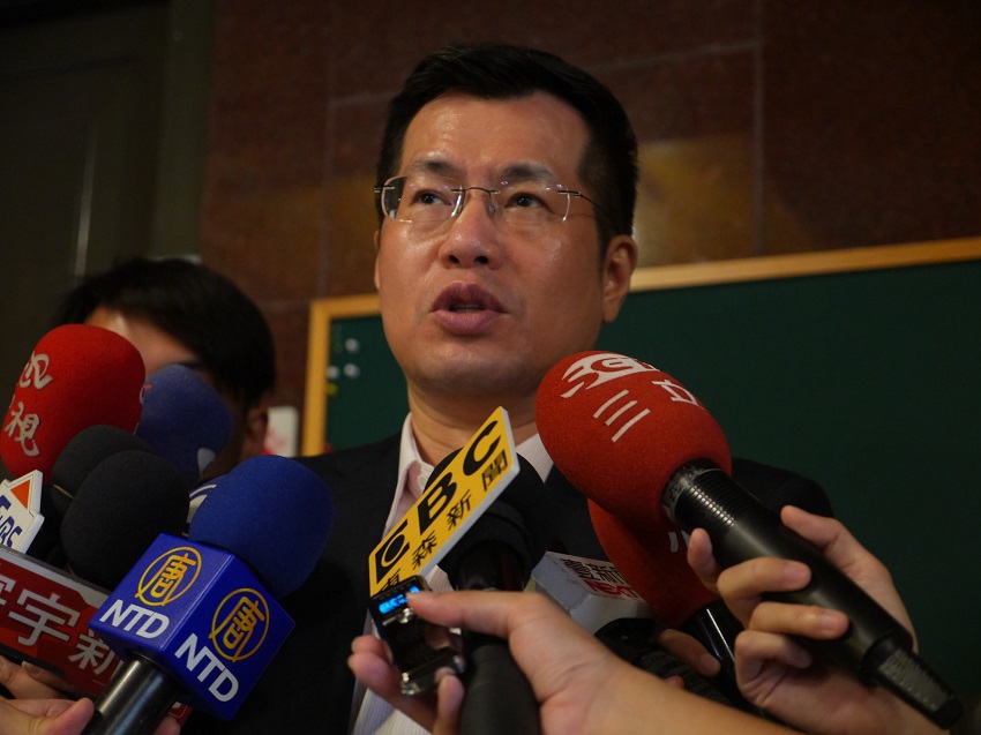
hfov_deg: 27.8
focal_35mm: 70
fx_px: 1983
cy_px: 368
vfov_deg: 21.0
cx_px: 490
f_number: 2.8
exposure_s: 1/125
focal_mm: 35
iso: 1600
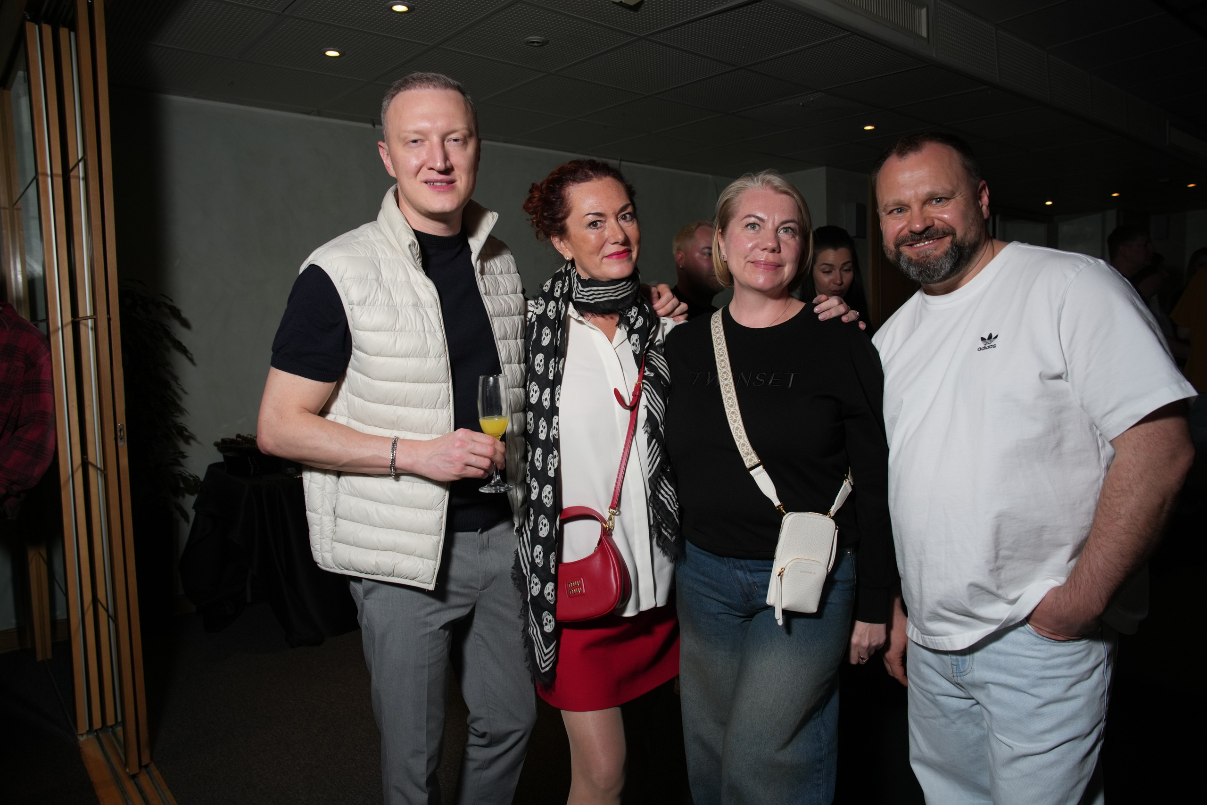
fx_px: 805
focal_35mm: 24
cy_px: 402
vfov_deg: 53.1
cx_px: 604
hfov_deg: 73.7
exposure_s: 1/125
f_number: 5
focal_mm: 24
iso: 500
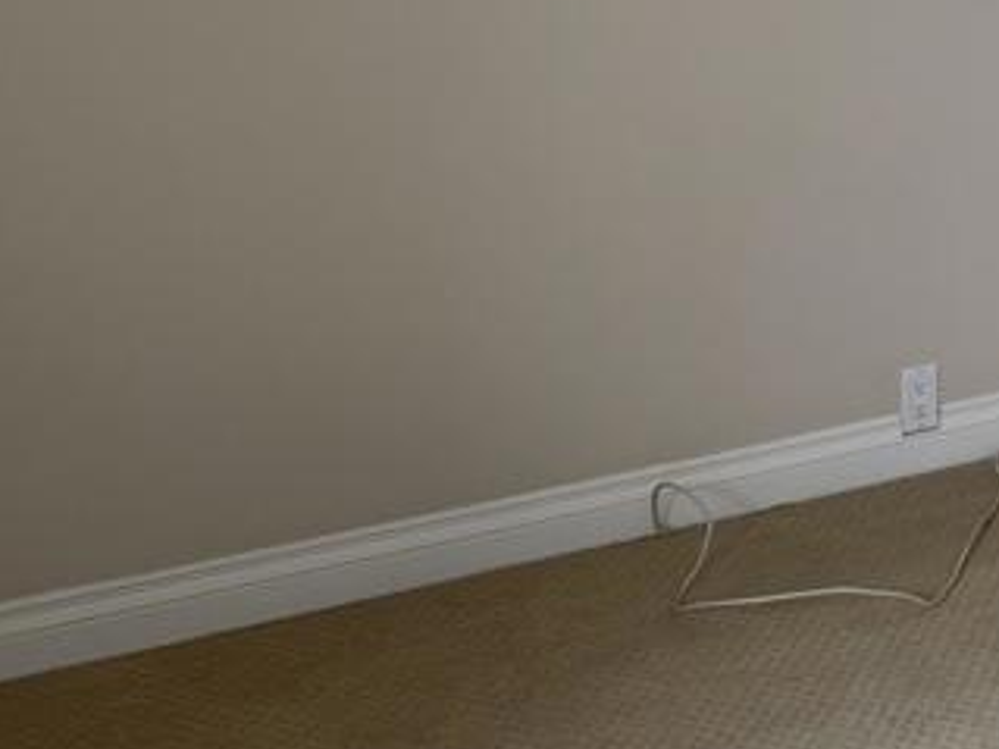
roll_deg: +0.7
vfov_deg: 17.8
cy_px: -254
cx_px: 1447
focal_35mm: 77
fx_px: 2221
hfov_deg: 21.7
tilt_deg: -3.9
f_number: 1.78
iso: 100
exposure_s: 1/60
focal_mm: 6.76
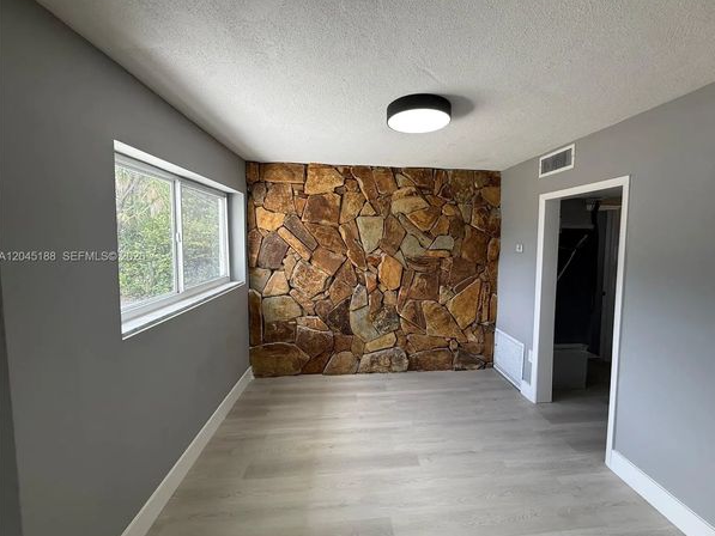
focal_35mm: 15
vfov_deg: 81.7
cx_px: 380
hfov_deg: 98.0
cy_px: 257
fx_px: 310
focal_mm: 2.22
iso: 100
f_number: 2.2
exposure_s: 1/120
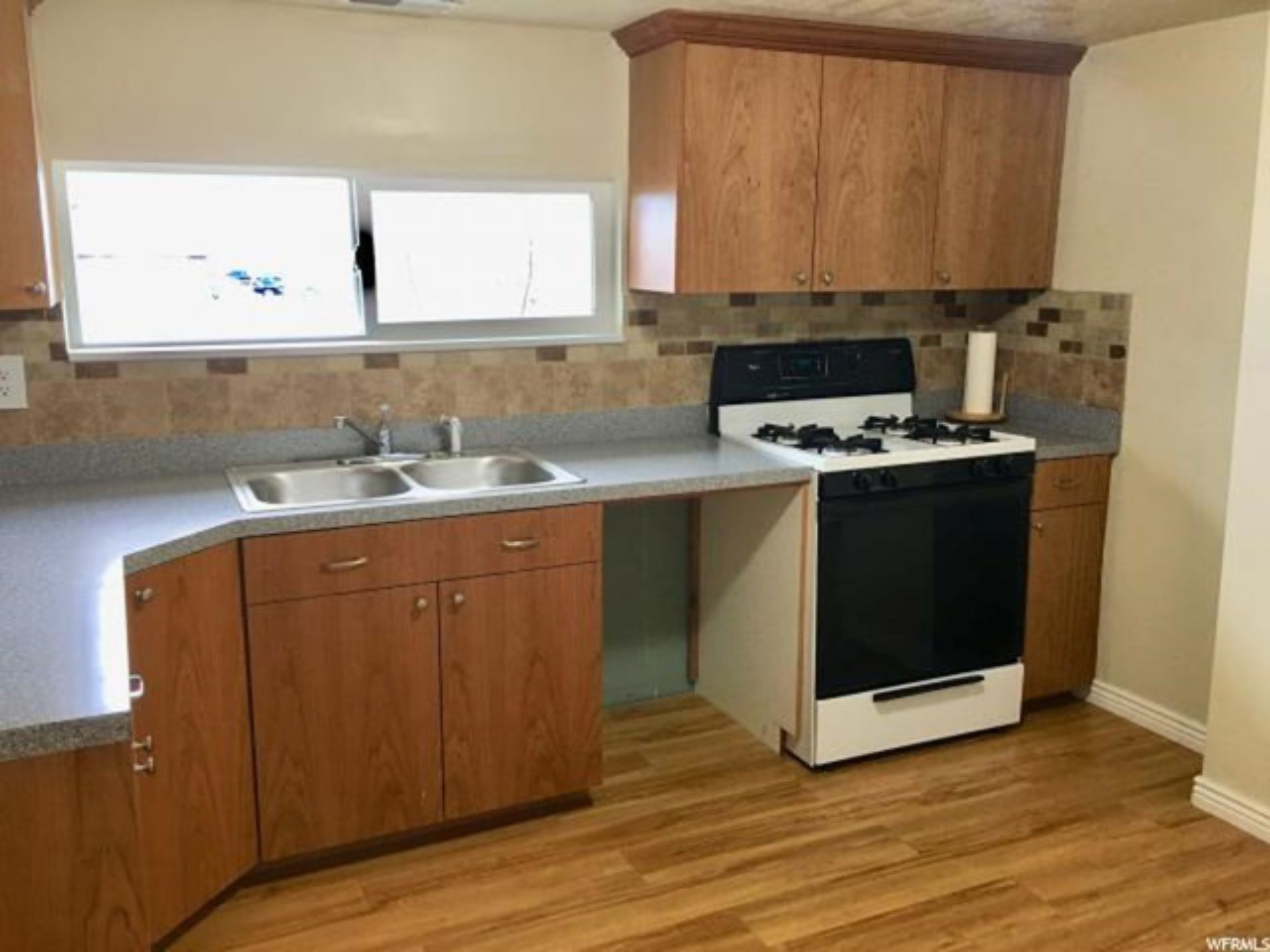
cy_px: 476
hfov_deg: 61.7
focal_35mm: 29
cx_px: 635
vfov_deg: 48.2
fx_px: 1064
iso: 40
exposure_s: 1/30
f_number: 2.2
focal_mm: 4.15
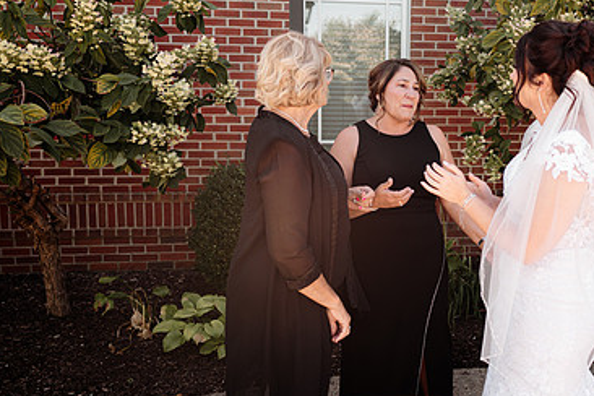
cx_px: 412
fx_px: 627
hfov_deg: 49.5
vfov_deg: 34.9
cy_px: 160
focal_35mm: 38
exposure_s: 1/640
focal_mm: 24
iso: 250
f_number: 2.8
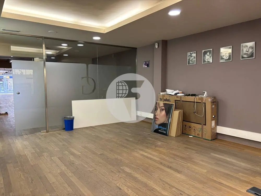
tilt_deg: -4.5
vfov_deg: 53.1
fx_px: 196
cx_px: 130
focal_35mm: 26
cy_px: 98
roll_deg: -0.1
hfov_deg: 67.3
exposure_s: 1/50
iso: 160
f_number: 1.6
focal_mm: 5.96
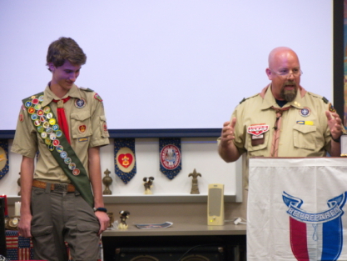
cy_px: 130
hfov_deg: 10.2
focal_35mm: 194
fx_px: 1945
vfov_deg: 7.7
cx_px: 174
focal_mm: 97
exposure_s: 1/80
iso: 3200
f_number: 5.4
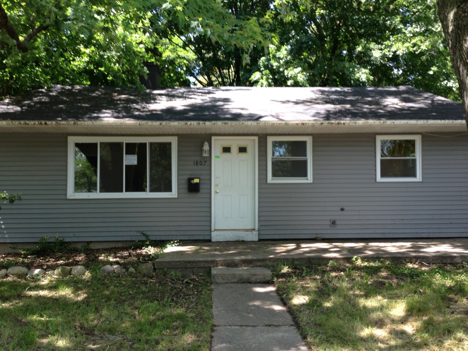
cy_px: 176
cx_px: 234
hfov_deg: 55.4
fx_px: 446
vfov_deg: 42.9
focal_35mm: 33
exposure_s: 1/132
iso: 50
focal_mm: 4.13
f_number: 2.4
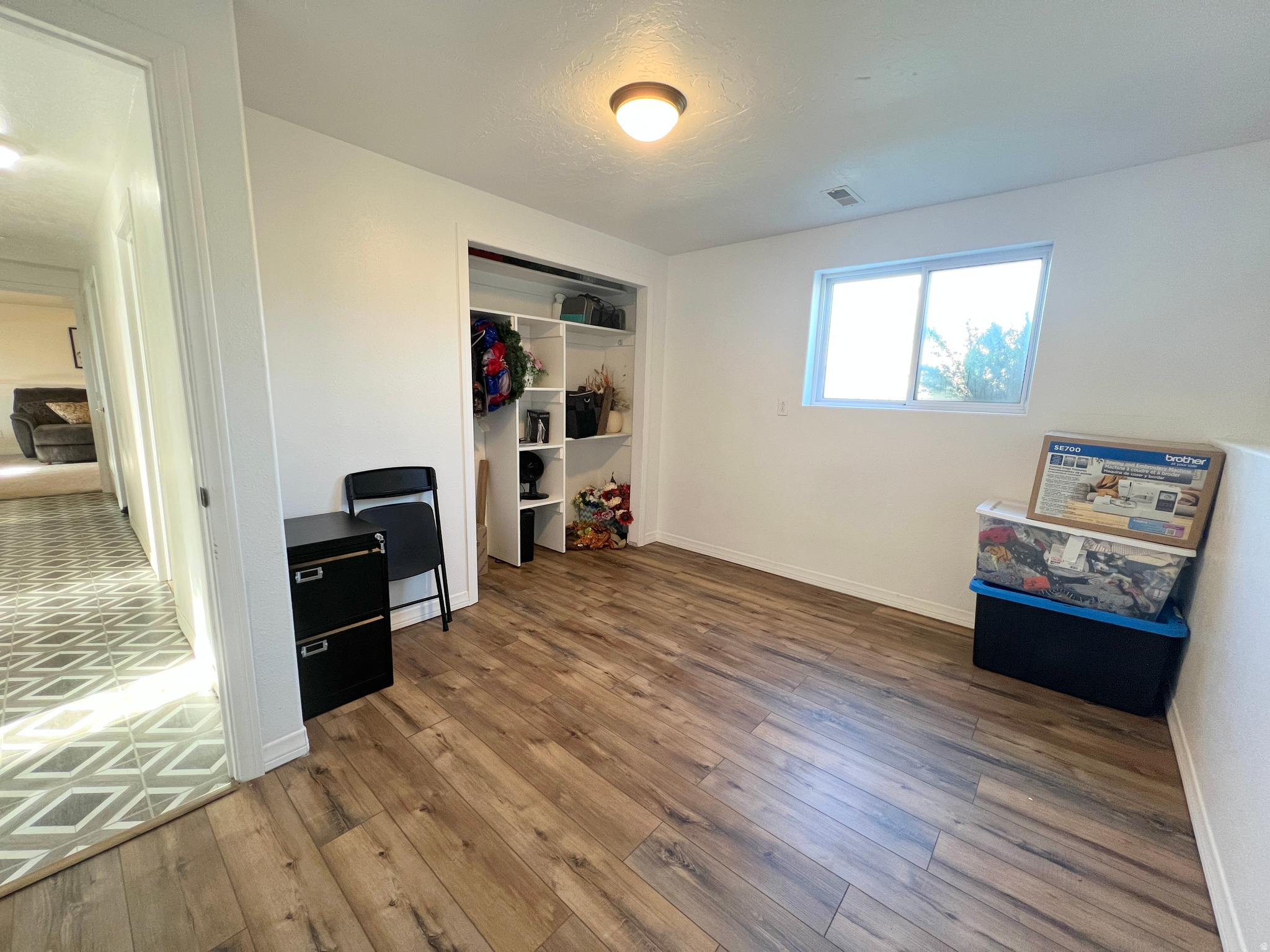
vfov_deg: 89.9
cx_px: 635
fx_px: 477
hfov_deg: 106.2
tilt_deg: -10.5
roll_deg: -1.5
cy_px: 476
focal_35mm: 13
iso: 200
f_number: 1.8
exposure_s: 1/60
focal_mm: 1.57
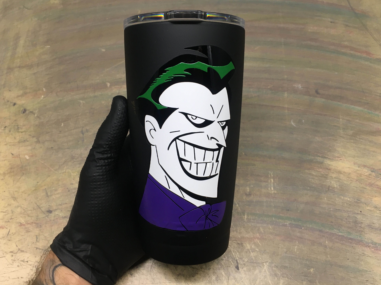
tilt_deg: -63.0
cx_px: 184
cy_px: 140
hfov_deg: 60.0
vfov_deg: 46.8
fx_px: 330
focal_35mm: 30
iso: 50
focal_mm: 4.15
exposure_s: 1/30
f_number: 2.2
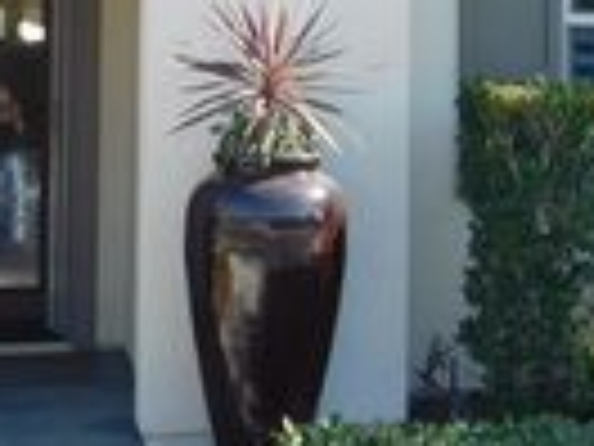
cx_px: 423
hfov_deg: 22.4
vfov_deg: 16.7
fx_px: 1493
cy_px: 43
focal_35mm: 87
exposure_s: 1/500
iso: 125
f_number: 3
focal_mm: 4
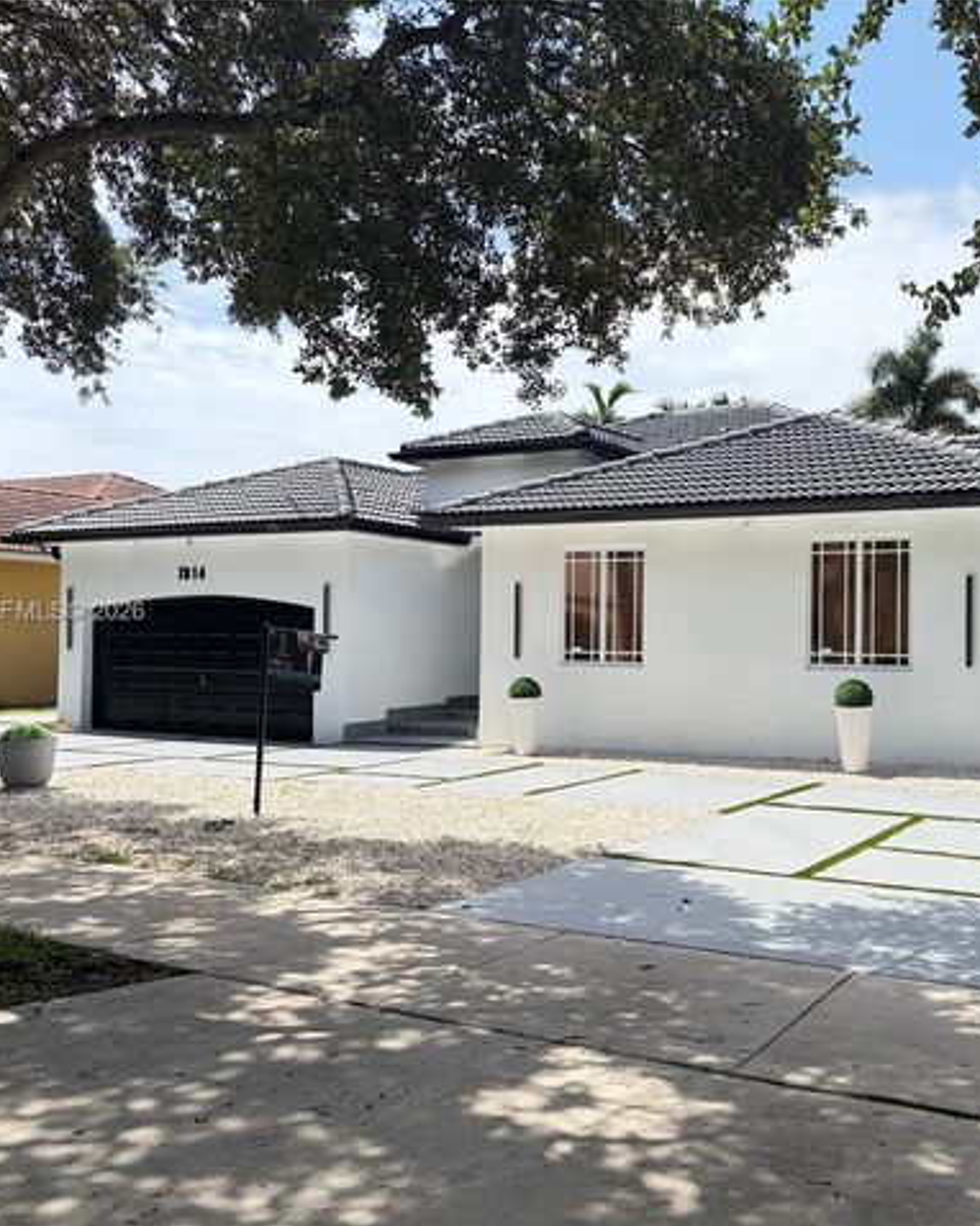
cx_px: 646
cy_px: 613
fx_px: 1233
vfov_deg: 52.9
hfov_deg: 42.8
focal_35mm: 34
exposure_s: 1/2364
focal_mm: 5.96
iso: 64
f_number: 1.6
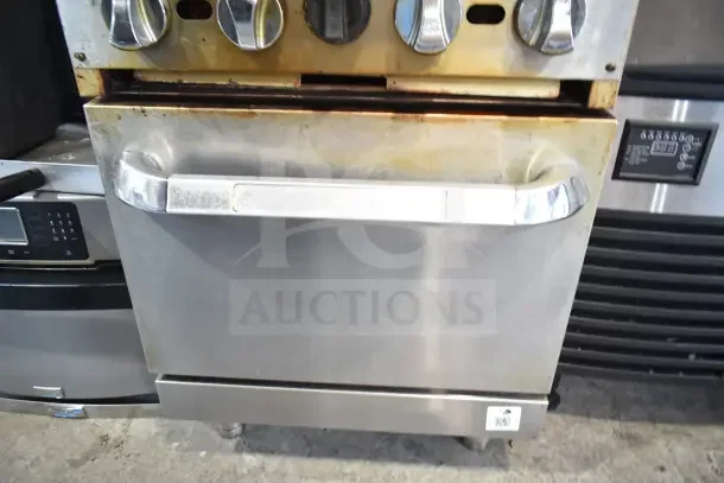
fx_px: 543
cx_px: 362
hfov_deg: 67.4
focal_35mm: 27
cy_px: 242
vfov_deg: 48.0
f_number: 3.5
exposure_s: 1/30
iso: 500
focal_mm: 18
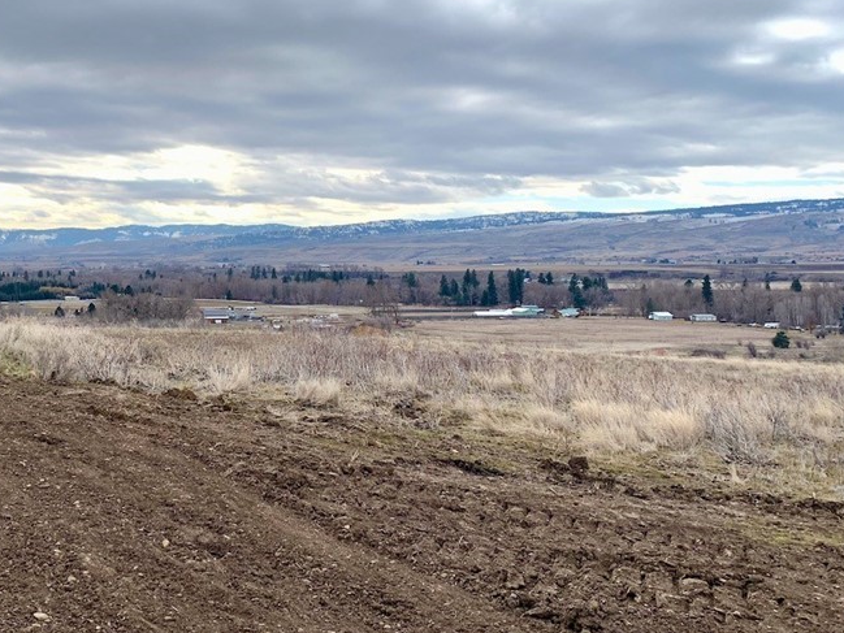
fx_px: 1000
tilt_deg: -0.3
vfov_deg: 35.1
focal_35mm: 41
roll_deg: -0.6
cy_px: 298
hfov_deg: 44.8
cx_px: 255
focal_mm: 4.25
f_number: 1.8
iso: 25
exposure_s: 1/1661
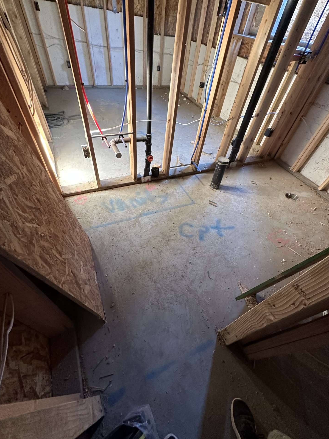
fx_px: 190
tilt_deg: -48.0
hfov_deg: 81.8
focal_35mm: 15
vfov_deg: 98.1
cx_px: 167
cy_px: 224
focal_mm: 2.22
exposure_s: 1/60
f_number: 2.2
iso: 250
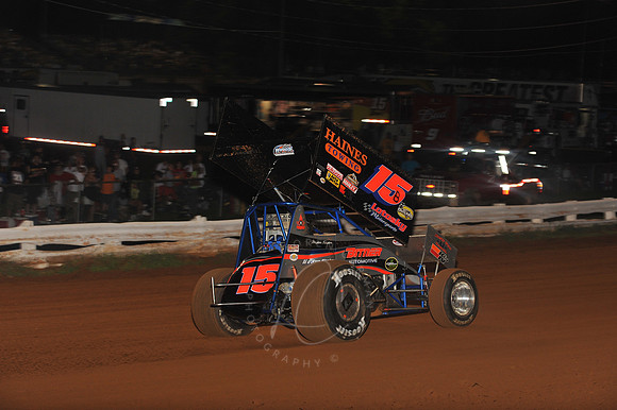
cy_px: 205
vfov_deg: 13.0
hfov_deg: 19.5
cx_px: 308
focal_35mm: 105
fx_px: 1798
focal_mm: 105
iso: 1000
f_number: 7.1
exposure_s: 1/320
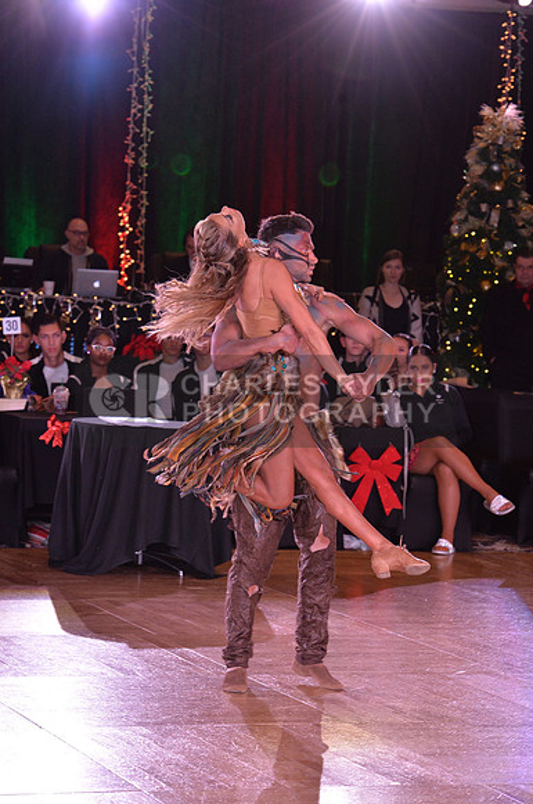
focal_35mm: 130
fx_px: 2896
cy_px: 402
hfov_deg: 10.5
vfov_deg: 15.8
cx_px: 266
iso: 2000
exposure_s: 1/250
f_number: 6.3
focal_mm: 130
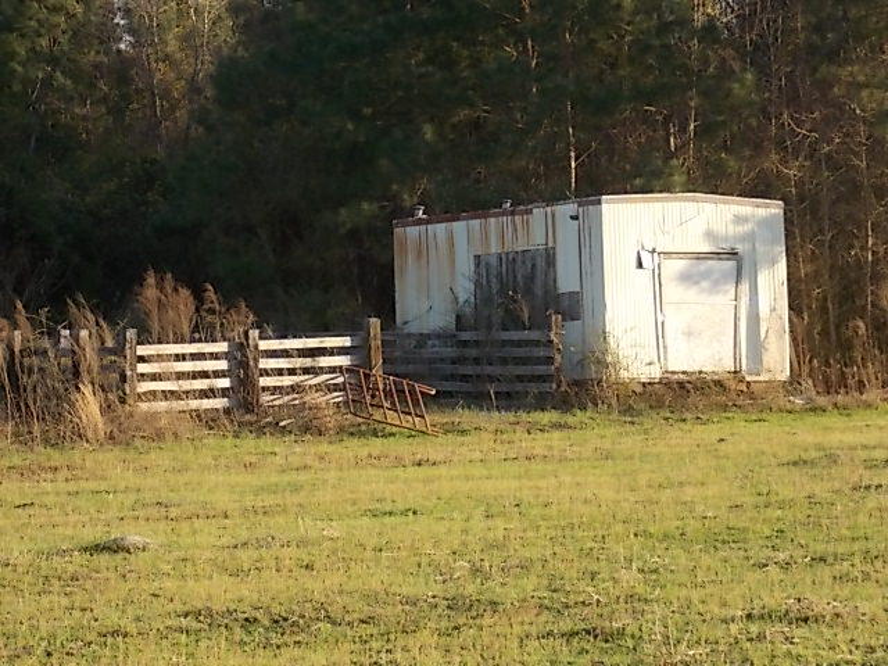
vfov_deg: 11.2
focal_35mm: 132
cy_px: 333
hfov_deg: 14.9
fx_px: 3386
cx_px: 444
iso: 80
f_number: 5
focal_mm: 23.4
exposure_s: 1/100
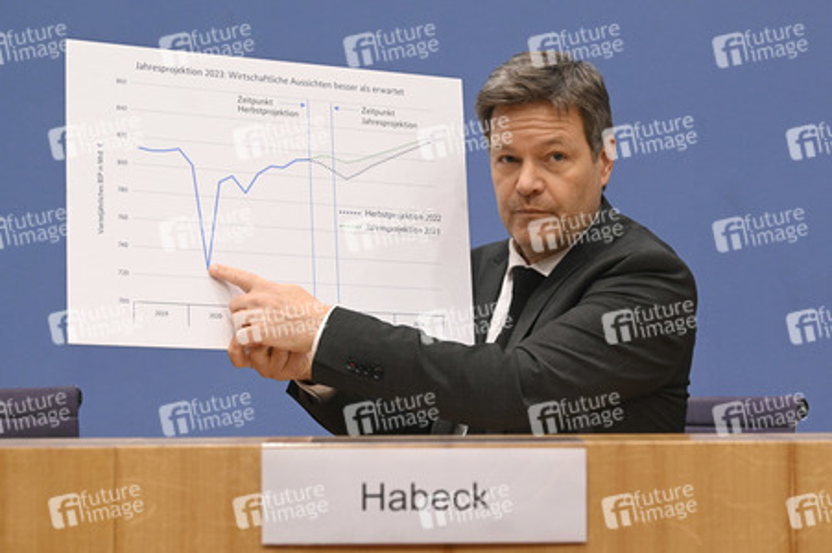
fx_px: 1663
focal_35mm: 72
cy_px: 276
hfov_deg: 28.1
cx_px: 416
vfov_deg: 18.9
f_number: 5.6
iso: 4000
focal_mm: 72
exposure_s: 1/500
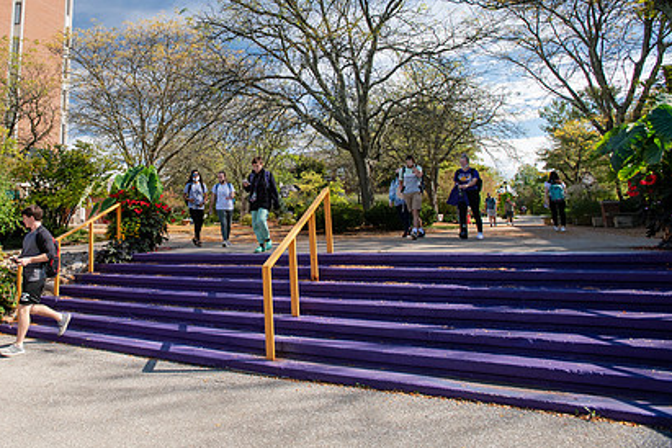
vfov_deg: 52.0
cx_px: 201
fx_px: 448
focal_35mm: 24
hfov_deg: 70.6
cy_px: 146
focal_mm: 17
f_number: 7.1
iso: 640
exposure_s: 1/320
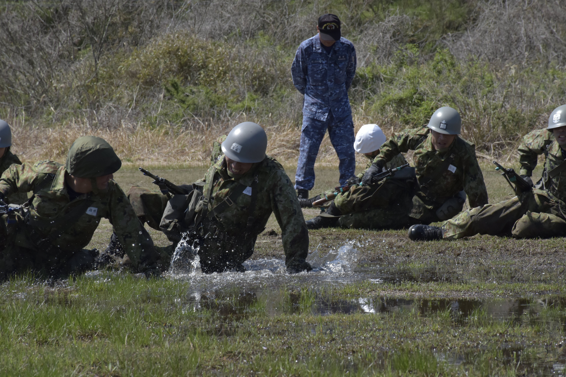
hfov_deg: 11.8
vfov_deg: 7.9
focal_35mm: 174
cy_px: 188
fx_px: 2735
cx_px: 283
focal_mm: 116
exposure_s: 1/800
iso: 640
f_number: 11
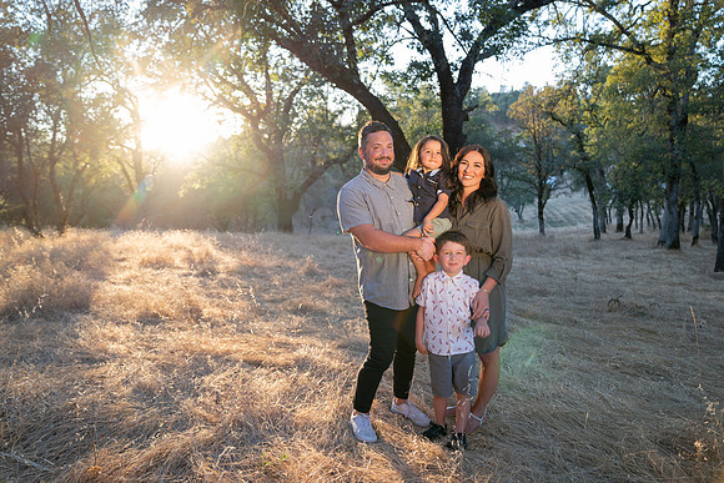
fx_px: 483
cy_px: 242
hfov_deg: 73.7
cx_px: 362
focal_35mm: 24
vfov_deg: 53.2
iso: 200
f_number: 2.8
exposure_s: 1/125
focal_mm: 24
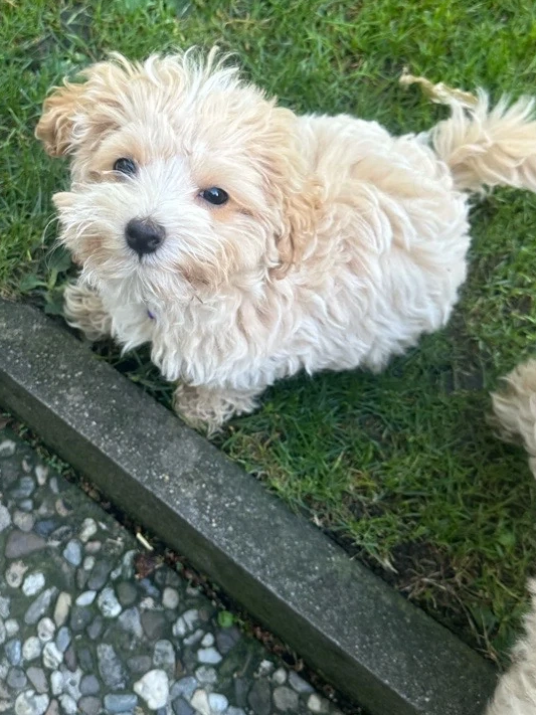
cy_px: 259
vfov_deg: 41.7
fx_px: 929
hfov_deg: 31.9
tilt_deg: -68.8
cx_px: 185
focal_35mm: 45
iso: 64
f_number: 1.78
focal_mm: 6.86
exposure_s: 1/173
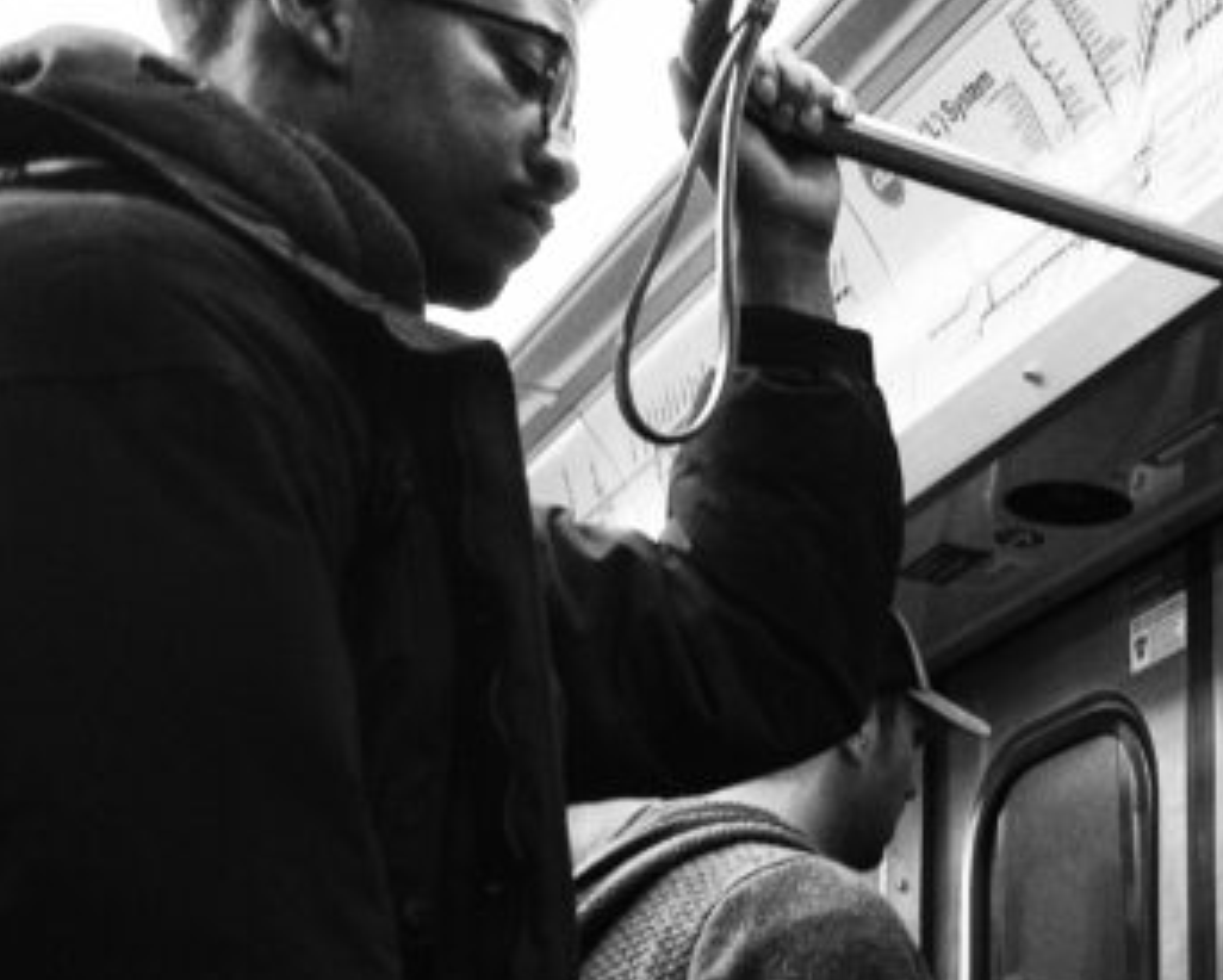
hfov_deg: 25.1
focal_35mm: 59
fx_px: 2137
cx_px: 1792
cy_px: 735
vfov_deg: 25.5
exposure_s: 1/125
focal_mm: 14
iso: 1250
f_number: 2.8
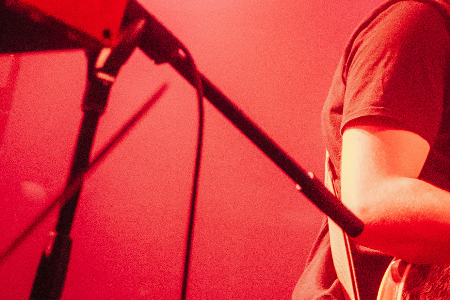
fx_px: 2212
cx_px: 701
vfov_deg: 7.8
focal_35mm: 177
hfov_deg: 11.1
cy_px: 189
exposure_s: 1/125
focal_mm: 39
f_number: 2.8
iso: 12800
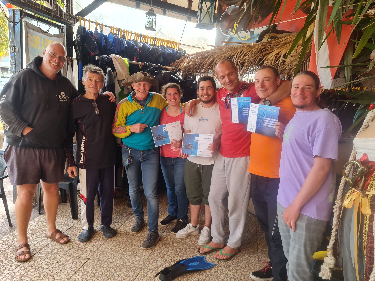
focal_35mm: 26
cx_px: 188
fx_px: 282
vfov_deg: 53.1
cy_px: 140
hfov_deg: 67.3
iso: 64
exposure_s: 1/100
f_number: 1.8
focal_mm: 5.4
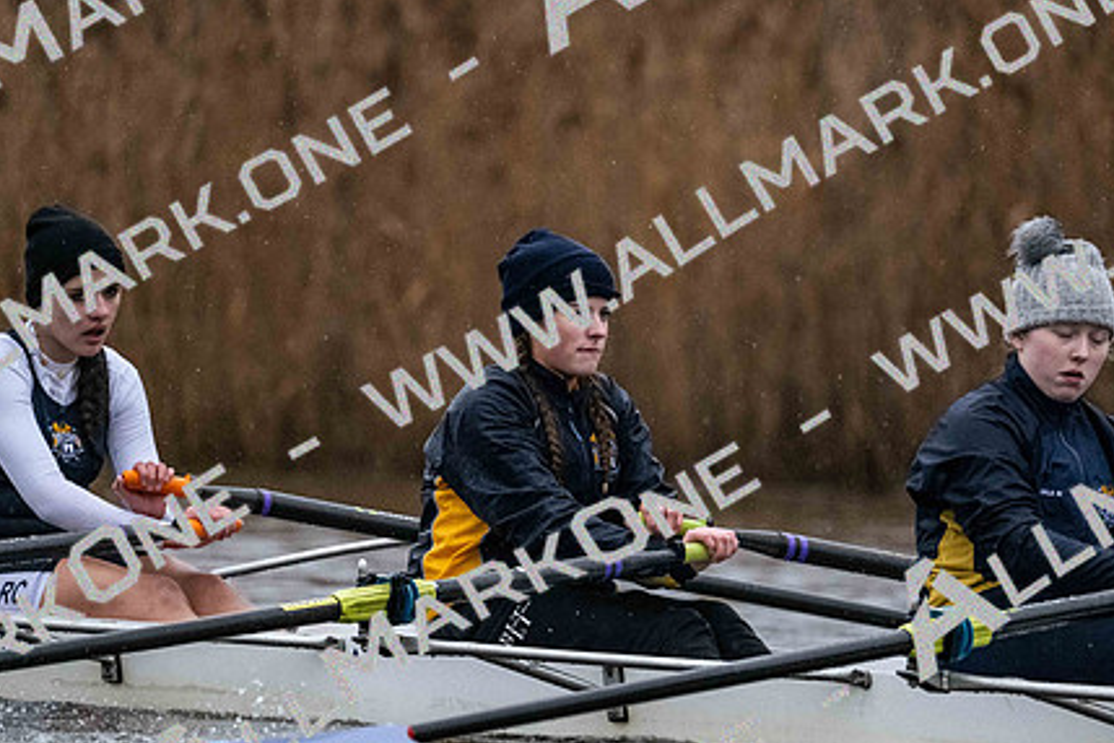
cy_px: 435
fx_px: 16740
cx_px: 683
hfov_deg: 3.8
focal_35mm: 541
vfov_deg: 2.5
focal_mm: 400
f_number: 4.5
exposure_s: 1/1600
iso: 8000
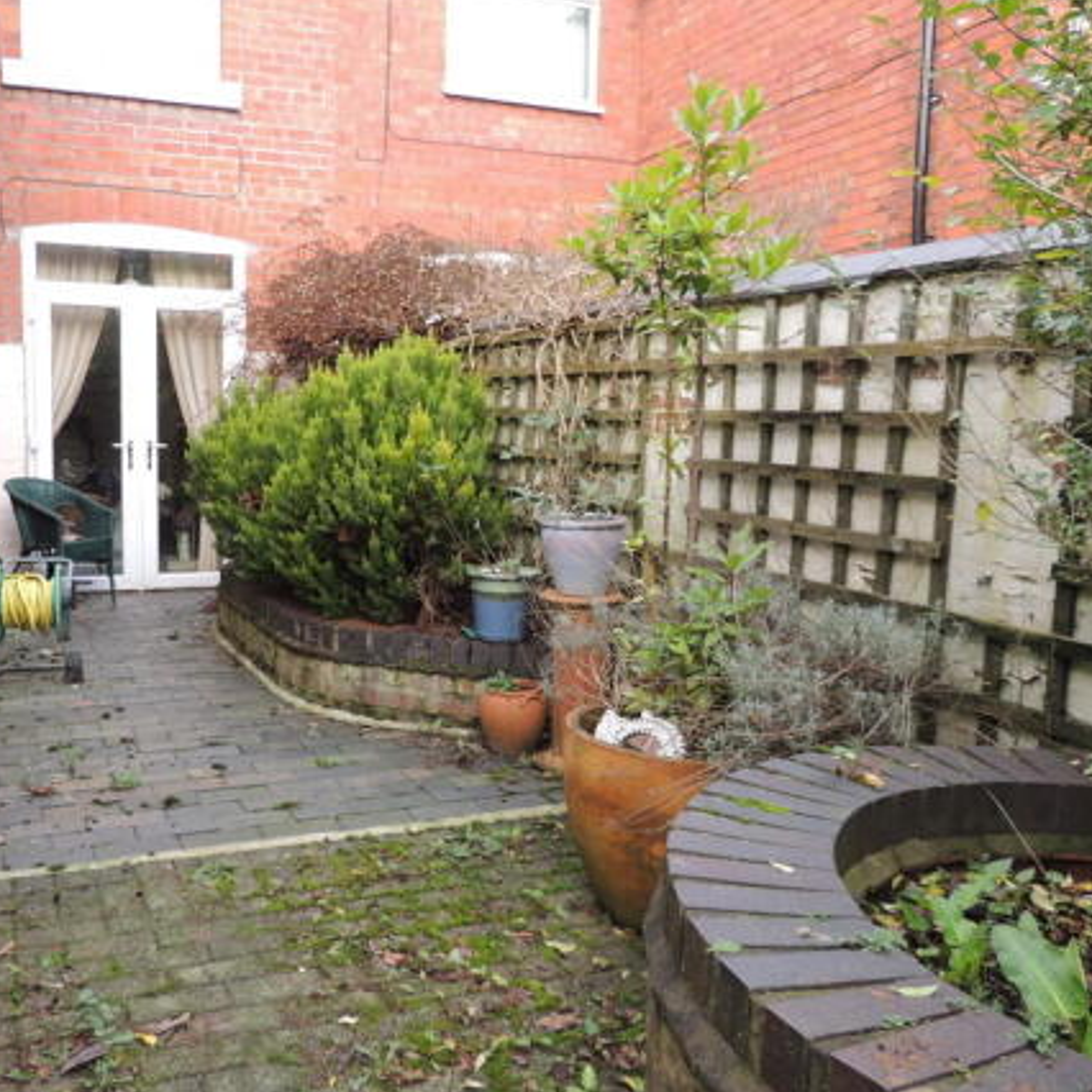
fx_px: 1035
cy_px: 547
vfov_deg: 55.6
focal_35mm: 29
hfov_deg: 54.8
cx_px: 388
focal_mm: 4.3
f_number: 3
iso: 100
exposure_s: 1/50
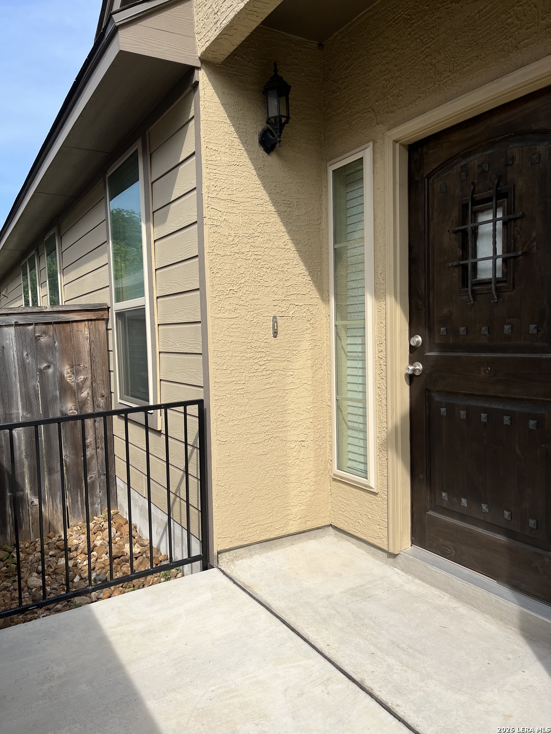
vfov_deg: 67.3
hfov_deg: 53.1
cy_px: 367
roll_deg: +1.6
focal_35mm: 26
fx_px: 552
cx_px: 276
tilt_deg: -2.2
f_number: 1.6
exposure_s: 1/3215
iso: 50
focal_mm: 5.1
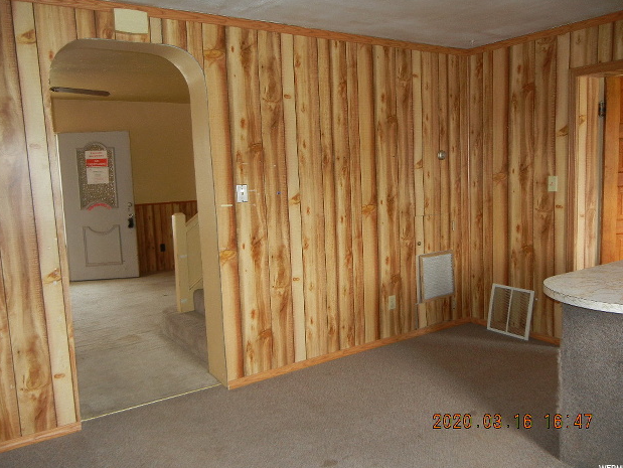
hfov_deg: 58.3
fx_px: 558
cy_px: 230
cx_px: 309
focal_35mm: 31
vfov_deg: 45.5
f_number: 3.5
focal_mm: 5.4
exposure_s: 1/30
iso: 222
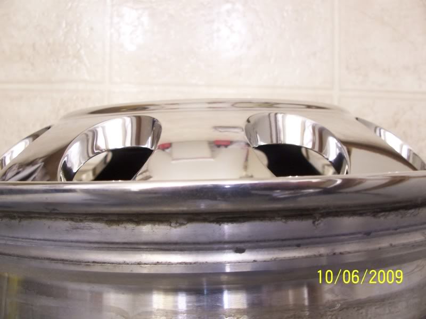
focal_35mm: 35
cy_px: 160
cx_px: 213
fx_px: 431
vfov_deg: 40.7
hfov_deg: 52.6
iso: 140
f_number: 2.8
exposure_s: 1/10
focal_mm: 6
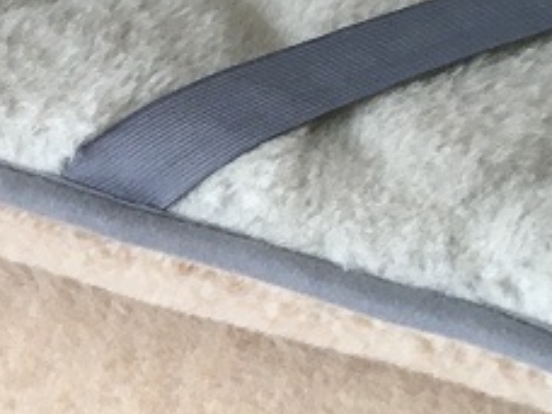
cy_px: 283
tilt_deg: -35.6
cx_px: -46
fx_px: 2025
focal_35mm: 127
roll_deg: +1.2
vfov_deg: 11.7
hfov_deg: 15.1
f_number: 2.2
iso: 80
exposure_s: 1/33
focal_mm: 4.15
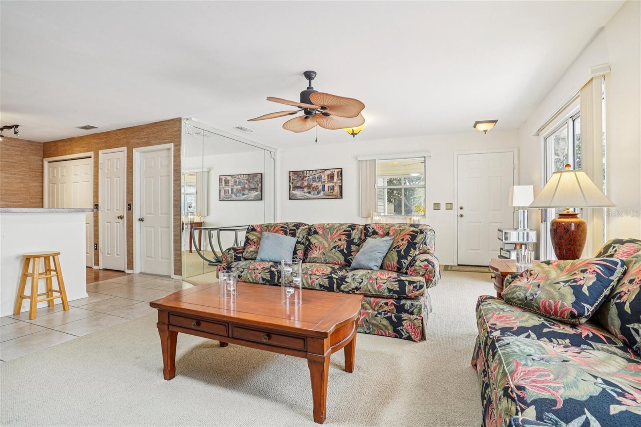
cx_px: 320
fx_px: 303
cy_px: 214
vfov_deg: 70.4
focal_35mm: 17
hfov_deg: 93.3
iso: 400
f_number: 9
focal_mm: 17
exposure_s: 1/20
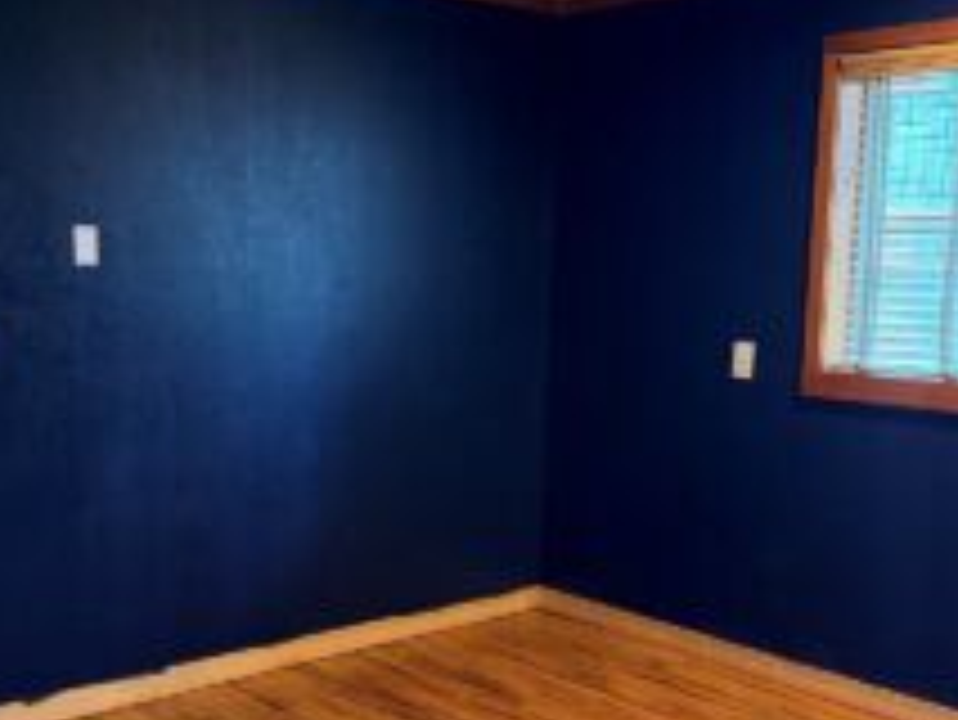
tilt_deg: -7.0
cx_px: 499
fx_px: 1246
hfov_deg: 42.0
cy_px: 410
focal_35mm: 45
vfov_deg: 32.2
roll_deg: -1.6
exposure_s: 1/40
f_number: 1.78
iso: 800
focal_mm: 6.76
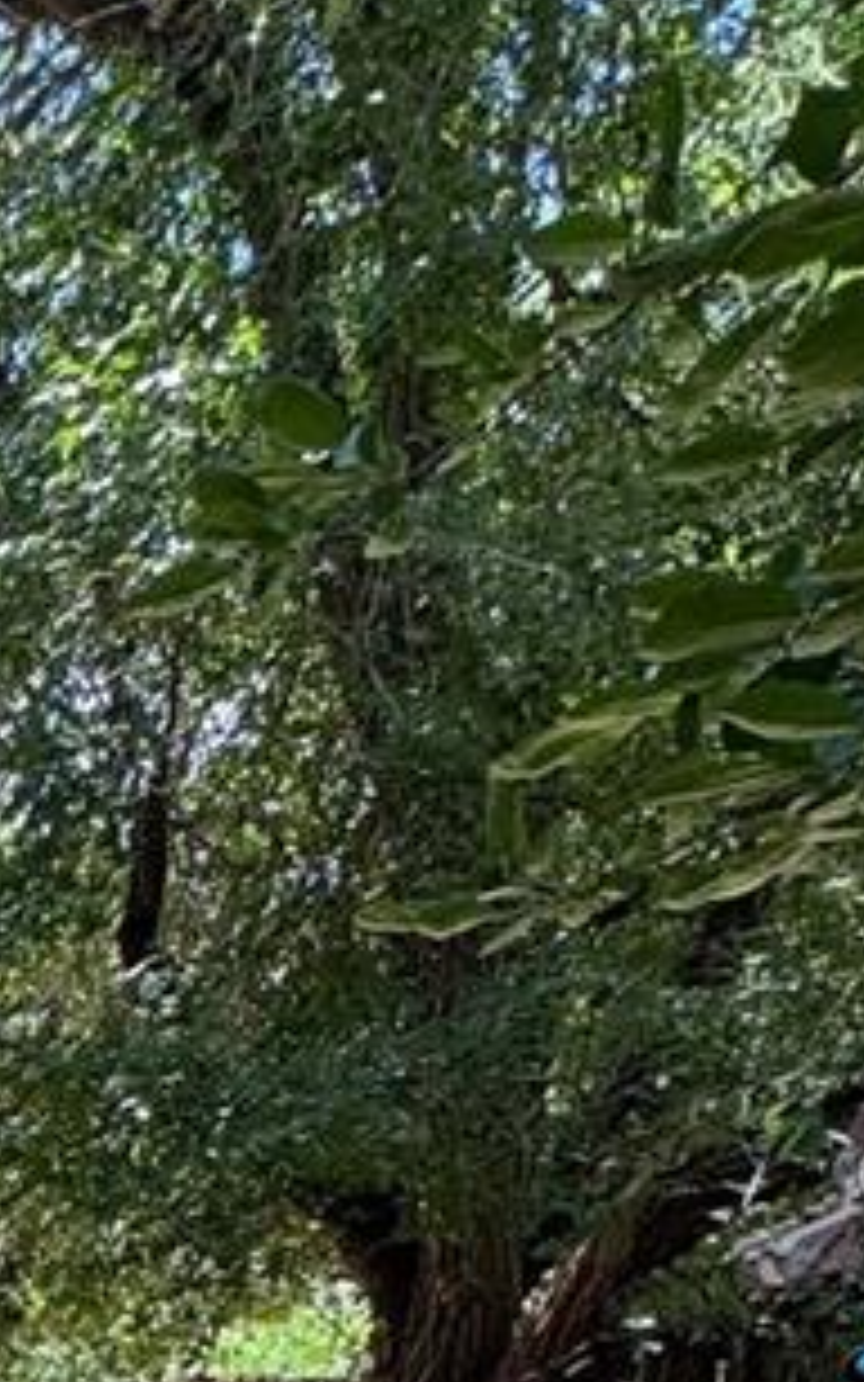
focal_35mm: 58
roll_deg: -0.8
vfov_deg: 27.5
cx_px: -954
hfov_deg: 16.2
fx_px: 2184
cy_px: 1922
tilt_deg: -17.2
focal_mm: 2.22
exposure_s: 1/211
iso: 40
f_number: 2.2
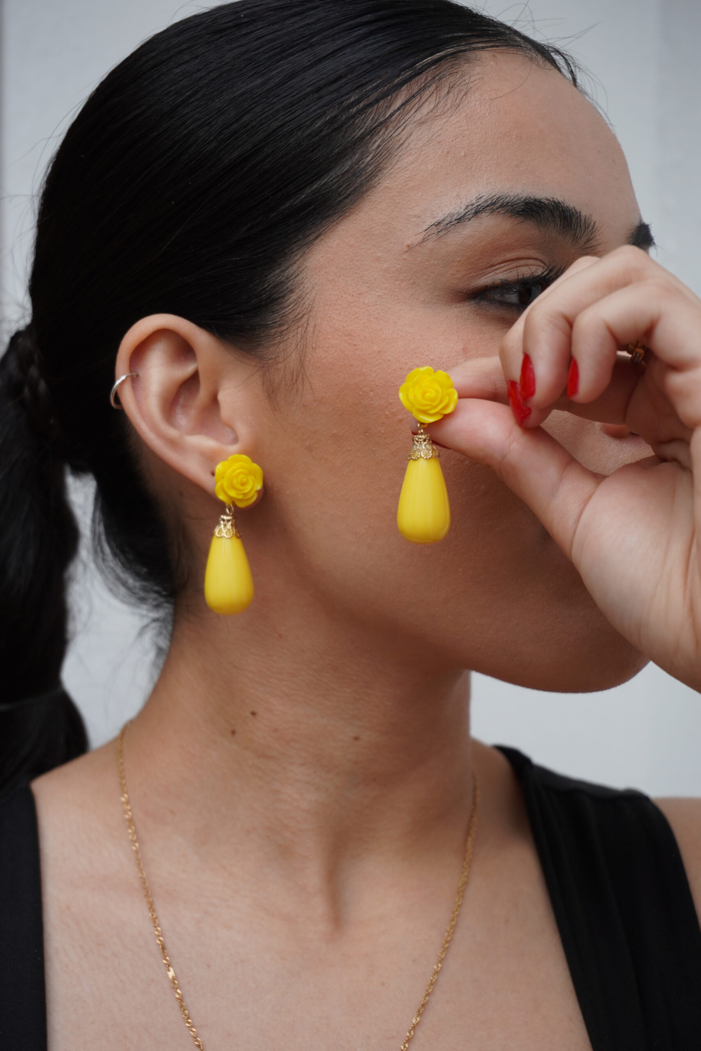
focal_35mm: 75
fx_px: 2190
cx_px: 350
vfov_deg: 27.0
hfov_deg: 18.2
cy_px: 526
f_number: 5.6
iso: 125
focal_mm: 50
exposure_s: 1/60
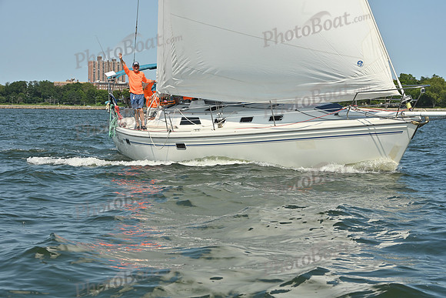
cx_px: 223
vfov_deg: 14.9
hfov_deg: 22.1
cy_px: 149
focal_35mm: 92
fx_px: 1140
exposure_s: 1/1250
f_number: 10
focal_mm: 92
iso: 320
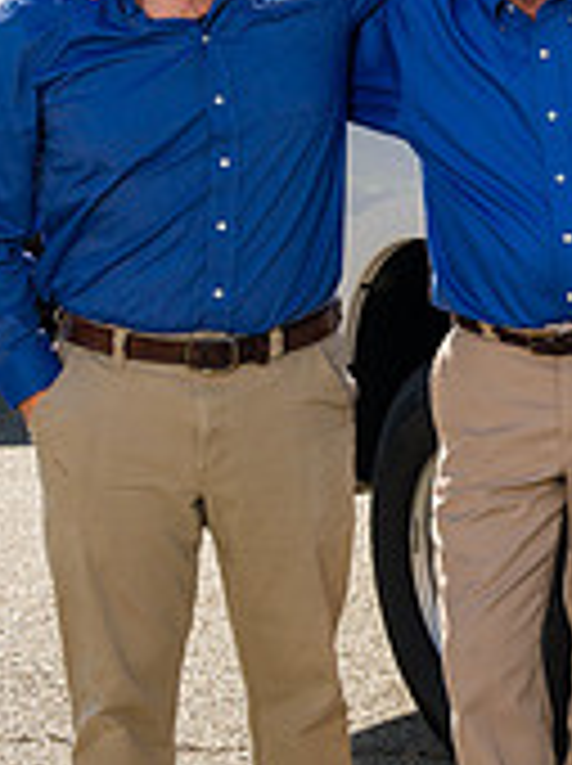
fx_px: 2474
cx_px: 1051
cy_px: 108
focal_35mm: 112
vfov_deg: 17.4
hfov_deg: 12.1
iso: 100
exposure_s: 1/200
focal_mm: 34
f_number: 11
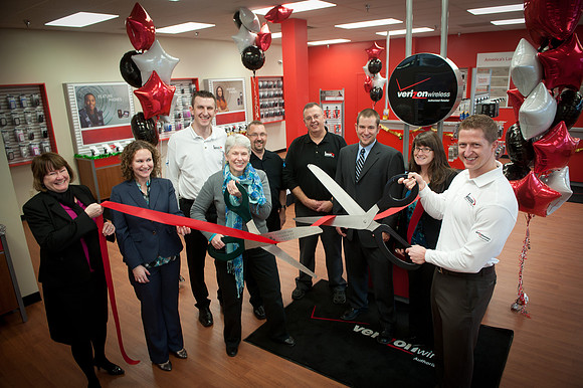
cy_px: 194
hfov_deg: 73.8
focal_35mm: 24
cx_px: 292
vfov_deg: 53.1
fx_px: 388
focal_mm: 24
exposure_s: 1/40
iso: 400
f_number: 4.5
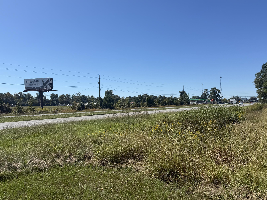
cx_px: 149
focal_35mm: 27
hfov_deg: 65.1
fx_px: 208
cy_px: 105
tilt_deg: +0.0
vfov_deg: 51.3
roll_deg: -1.1
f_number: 1.78
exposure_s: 1/5714
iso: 80
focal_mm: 6.76
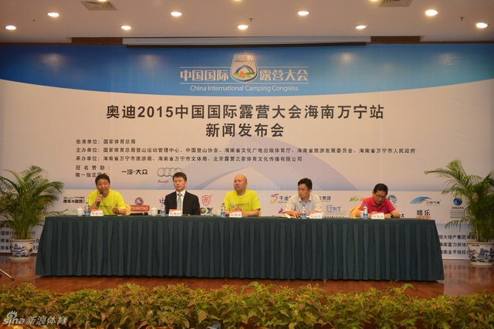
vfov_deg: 28.0
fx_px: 658
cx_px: 247
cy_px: 164
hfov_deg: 41.1
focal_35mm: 48
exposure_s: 1/100
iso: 640
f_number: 2.8
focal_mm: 48
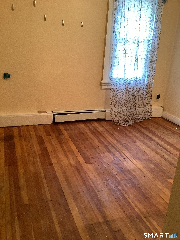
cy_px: 120
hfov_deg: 45.4
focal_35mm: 31
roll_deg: -2.9
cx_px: 90
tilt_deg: -21.1
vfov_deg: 58.4
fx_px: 215
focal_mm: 3.3
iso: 320
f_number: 2.4
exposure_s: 1/40
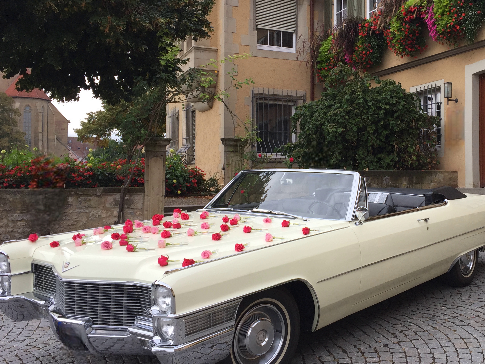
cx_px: 319
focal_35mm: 40
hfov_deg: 46.2
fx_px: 560
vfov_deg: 35.9
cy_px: 163
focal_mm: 4.15
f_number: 2.2
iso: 32
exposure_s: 1/412
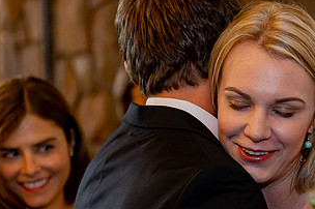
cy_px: 145
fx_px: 1197
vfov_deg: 10.0
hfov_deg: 14.9
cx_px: 231
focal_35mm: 137
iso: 1250
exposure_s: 1/160
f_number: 2.8
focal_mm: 70
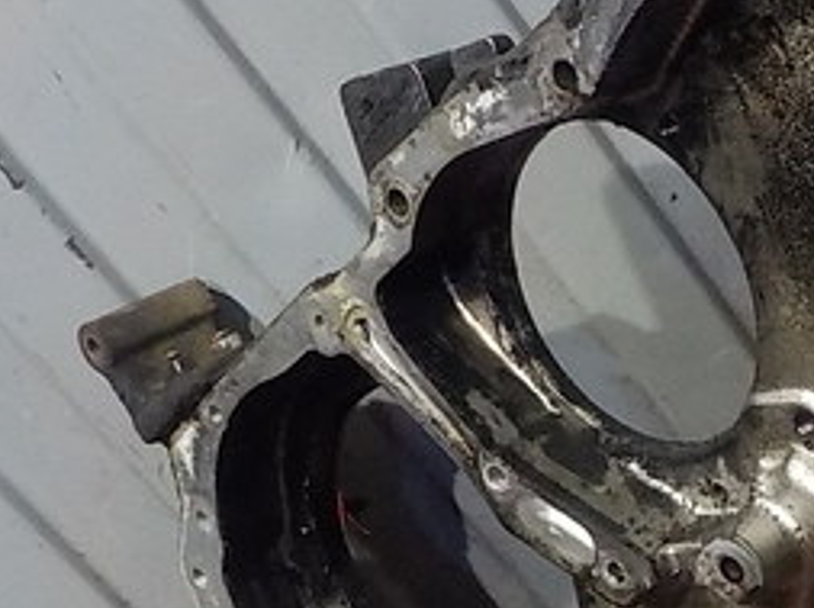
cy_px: 534
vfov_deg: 19.0
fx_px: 1785
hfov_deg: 23.7
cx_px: 939
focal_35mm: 76
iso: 800
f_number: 3.3
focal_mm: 4.1
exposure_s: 1/30
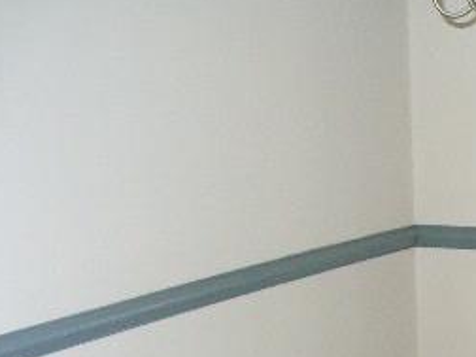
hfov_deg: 20.2
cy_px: 440
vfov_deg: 15.1
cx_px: 472
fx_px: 1293
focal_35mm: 94
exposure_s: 1/30
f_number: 2.8
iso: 250
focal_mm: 6.1
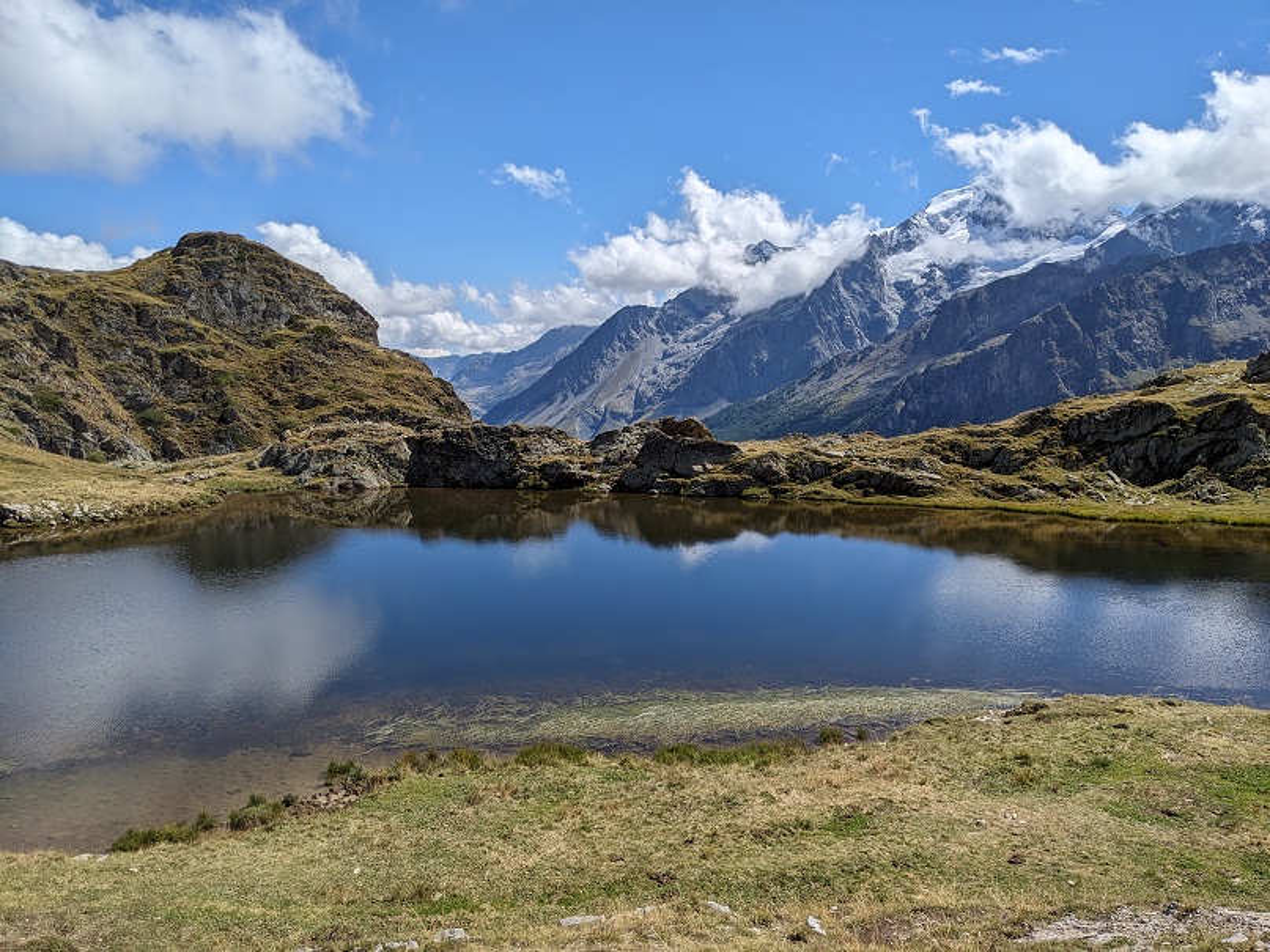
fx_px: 990
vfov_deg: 51.3
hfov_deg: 65.3
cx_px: 635
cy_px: 476
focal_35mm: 27
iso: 45
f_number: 1.73
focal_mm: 4.38
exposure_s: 1/4673
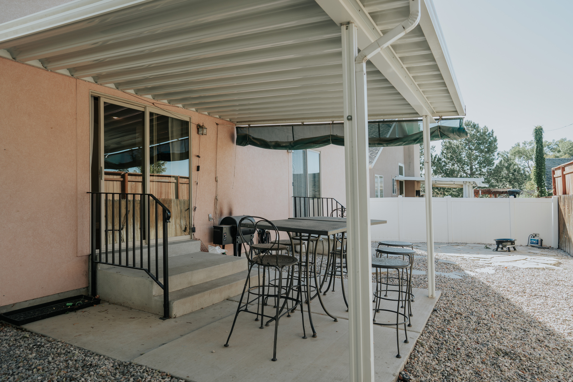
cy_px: 191
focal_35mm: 24
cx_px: 286
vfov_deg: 53.1
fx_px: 382
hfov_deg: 73.7
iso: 80
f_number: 4.5
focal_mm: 24
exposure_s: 1/125
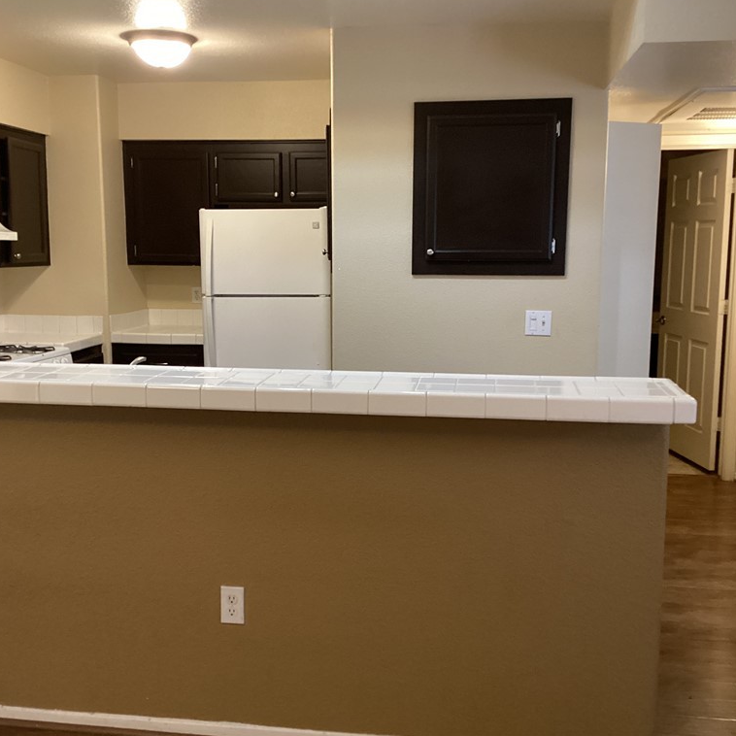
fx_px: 890
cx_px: 344
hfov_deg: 44.9
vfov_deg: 44.9
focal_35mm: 37
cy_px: 364
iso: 320
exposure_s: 1/40
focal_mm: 3.3
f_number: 2.4
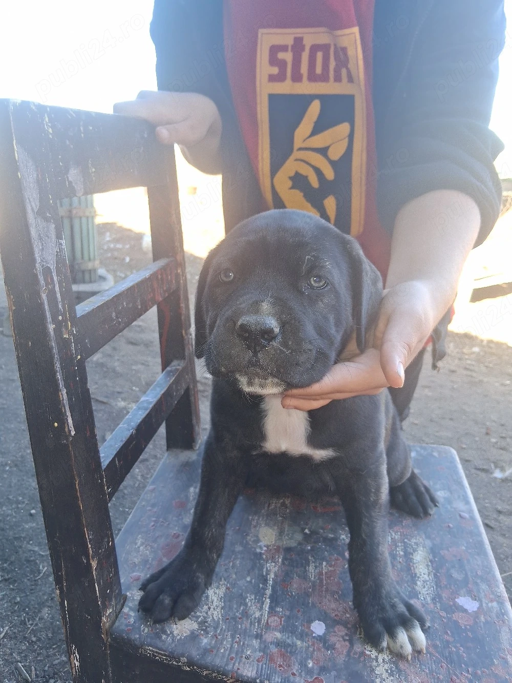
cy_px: 342
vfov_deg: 67.3
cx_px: 256
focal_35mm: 26
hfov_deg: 53.1
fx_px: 513
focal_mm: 3.98
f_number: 1.8
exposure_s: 1/120
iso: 50
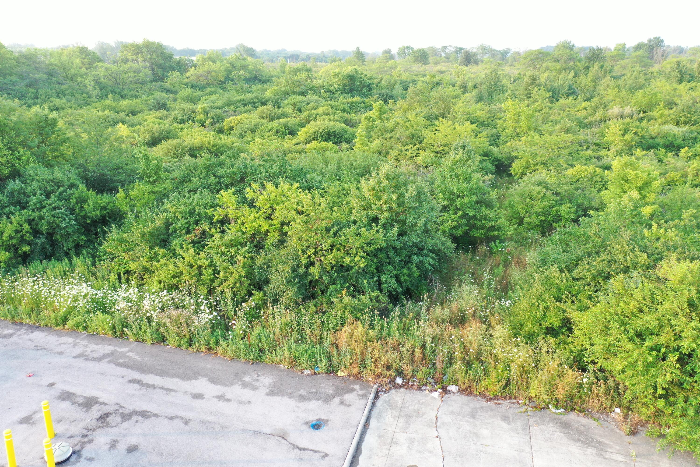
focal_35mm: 28
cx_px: 350
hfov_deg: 65.5
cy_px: 234
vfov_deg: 46.4
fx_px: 544
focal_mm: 10.26
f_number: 3.5
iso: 100
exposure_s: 1/50
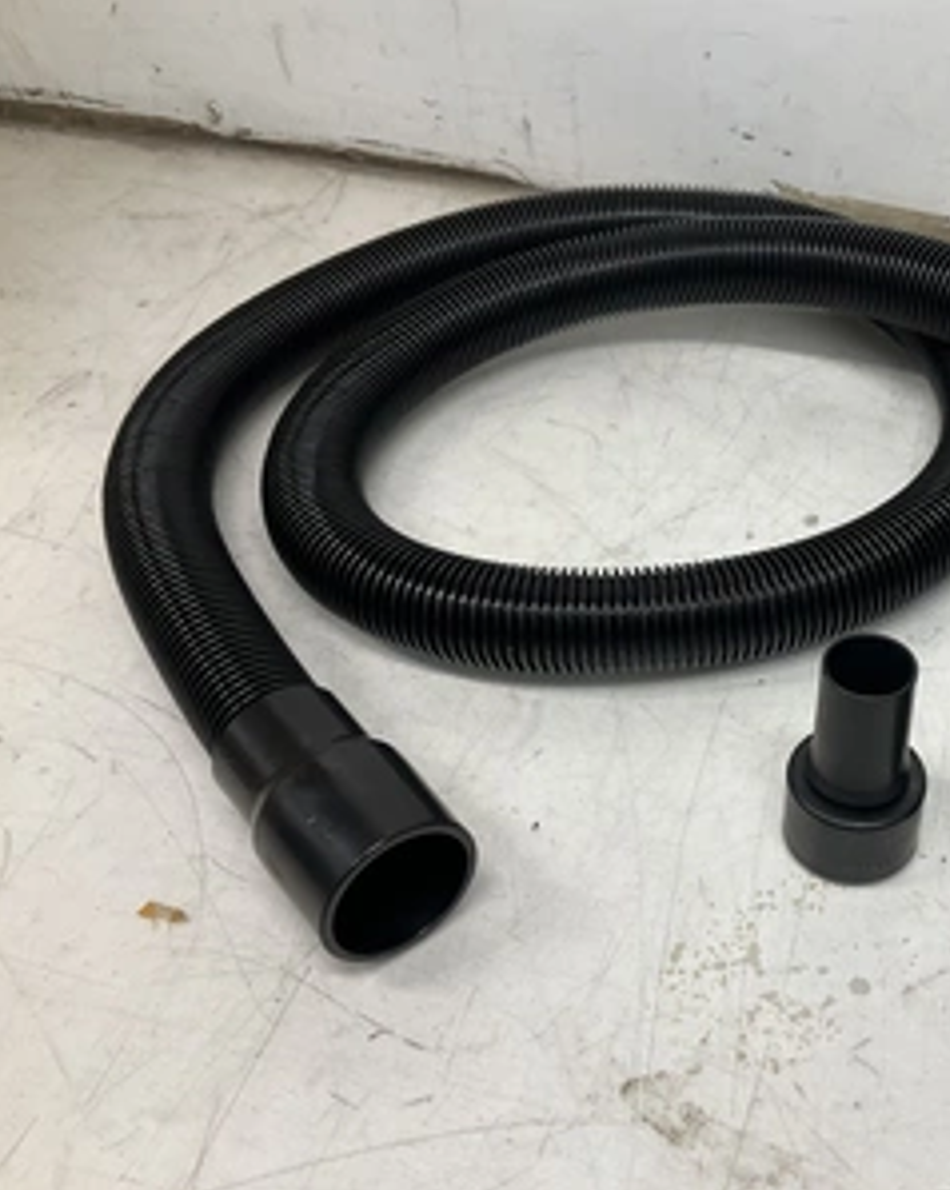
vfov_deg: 48.0
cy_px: 595
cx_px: 746
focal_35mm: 38
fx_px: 1337
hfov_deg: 37.8
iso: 50
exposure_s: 1/120
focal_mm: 3
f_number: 1.8
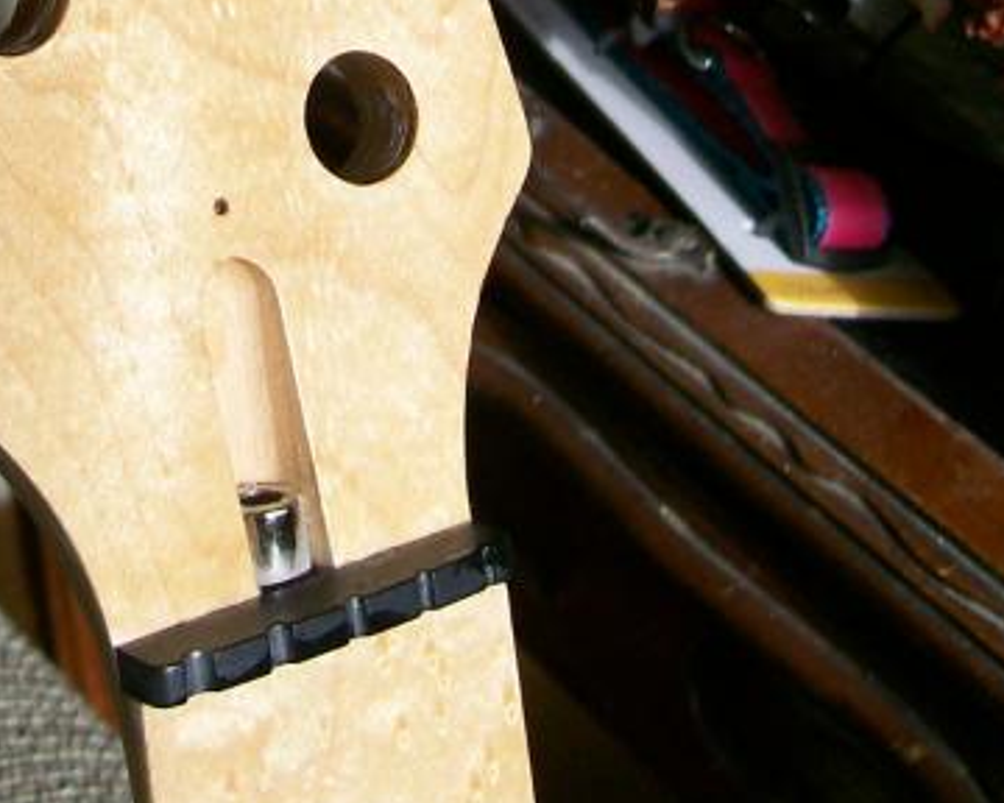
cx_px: 212
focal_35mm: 100
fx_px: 2971
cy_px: -234
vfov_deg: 14.7
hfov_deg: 19.0
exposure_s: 1/93
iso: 80
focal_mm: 6
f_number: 2.7
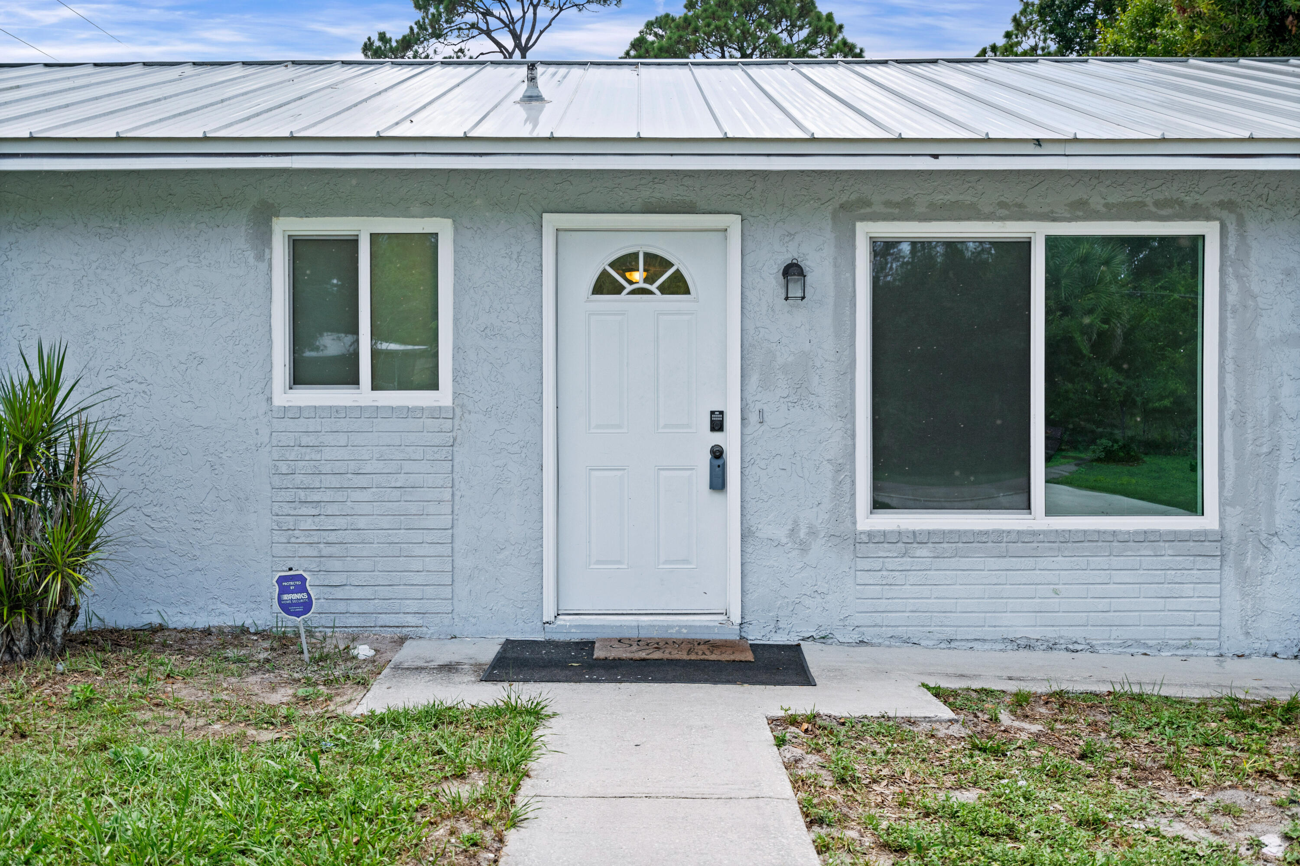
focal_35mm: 35
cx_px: 650
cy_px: 433
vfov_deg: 37.9
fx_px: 1264
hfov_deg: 54.4
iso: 800
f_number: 4
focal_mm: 35
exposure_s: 1/320
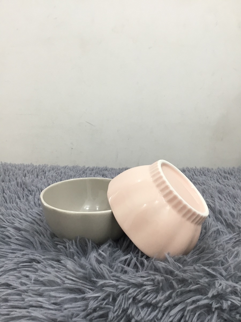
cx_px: 120
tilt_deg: -13.9
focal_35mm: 31
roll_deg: +0.6
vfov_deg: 58.4
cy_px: 161
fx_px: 288
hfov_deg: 45.4
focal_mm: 3.3
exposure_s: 1/33
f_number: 2.4
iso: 80
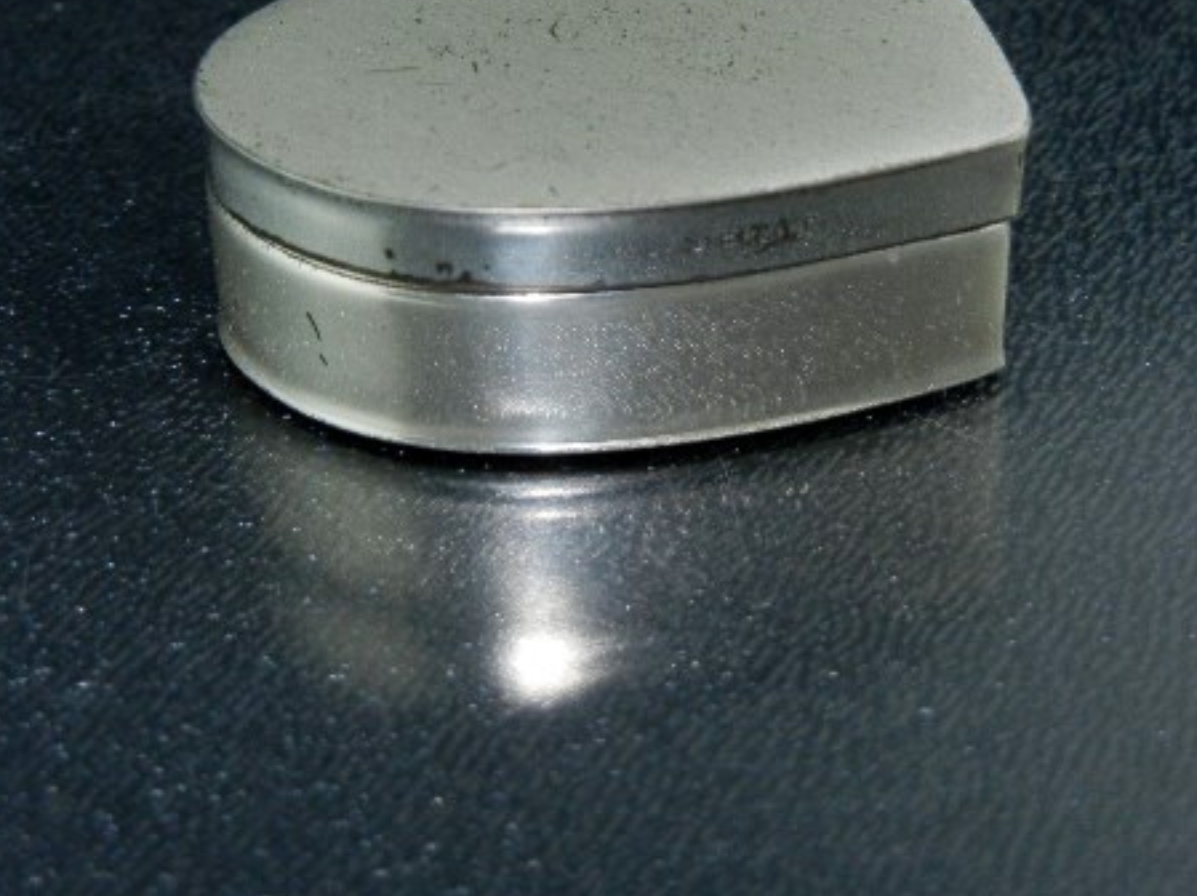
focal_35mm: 97
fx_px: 3352
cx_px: 605
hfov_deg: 20.2
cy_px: 259
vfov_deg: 15.2
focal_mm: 12.2
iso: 204
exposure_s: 1/30
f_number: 4.1
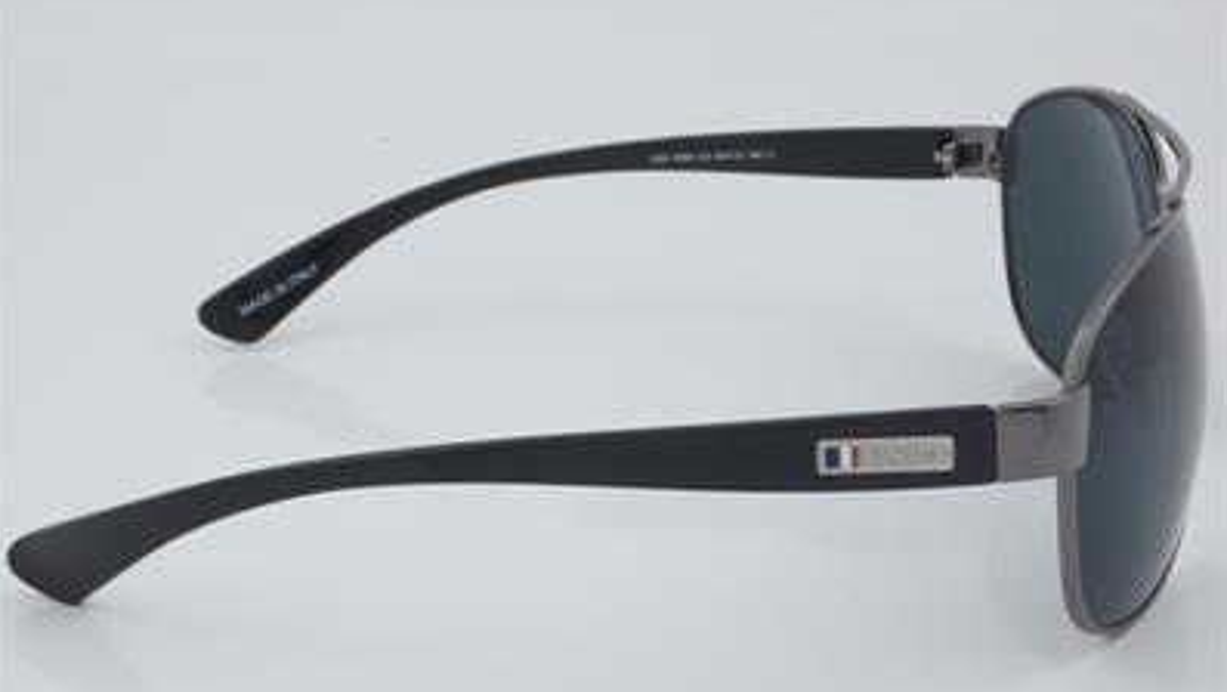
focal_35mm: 79
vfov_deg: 15.3
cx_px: 612
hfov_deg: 26.8
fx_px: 2572
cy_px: 371
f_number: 32
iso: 100
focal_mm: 50
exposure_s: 1/3
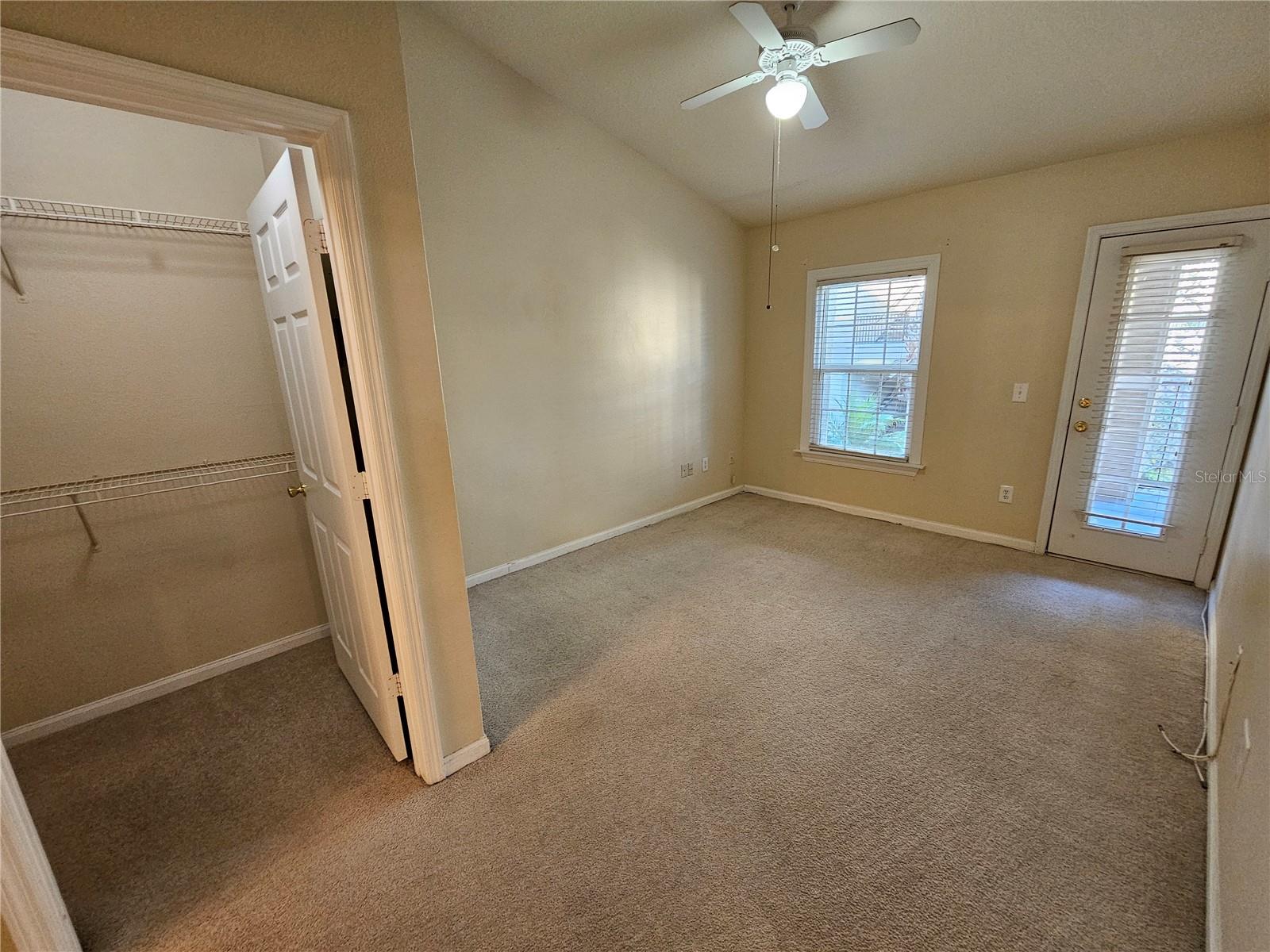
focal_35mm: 13
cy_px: 476
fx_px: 477
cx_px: 635
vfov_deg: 89.9
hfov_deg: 106.2
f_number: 2.2
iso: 400
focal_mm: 2.2
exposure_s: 1/40
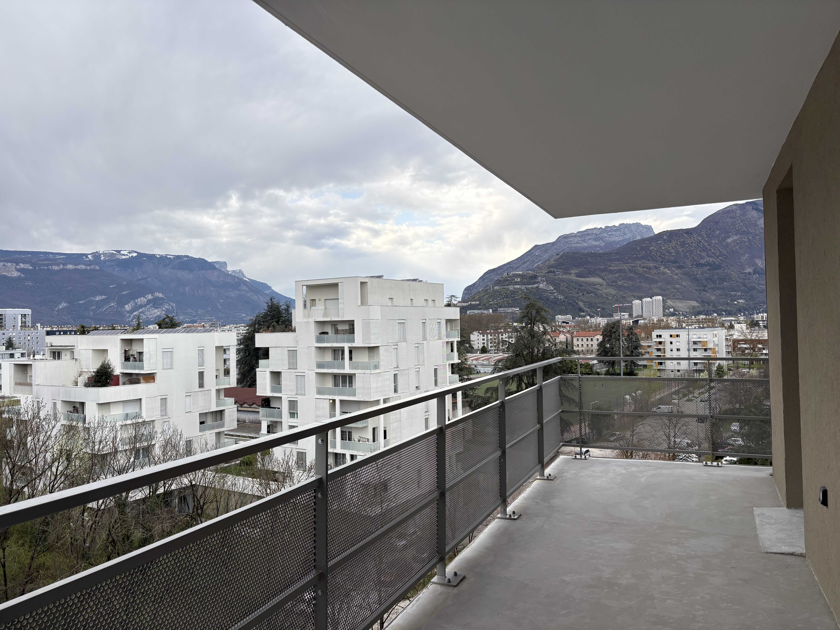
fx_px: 631
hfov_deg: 67.3
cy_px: 315
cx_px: 420
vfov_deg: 53.1
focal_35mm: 26
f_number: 1.6
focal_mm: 5.96
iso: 50
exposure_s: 1/1117
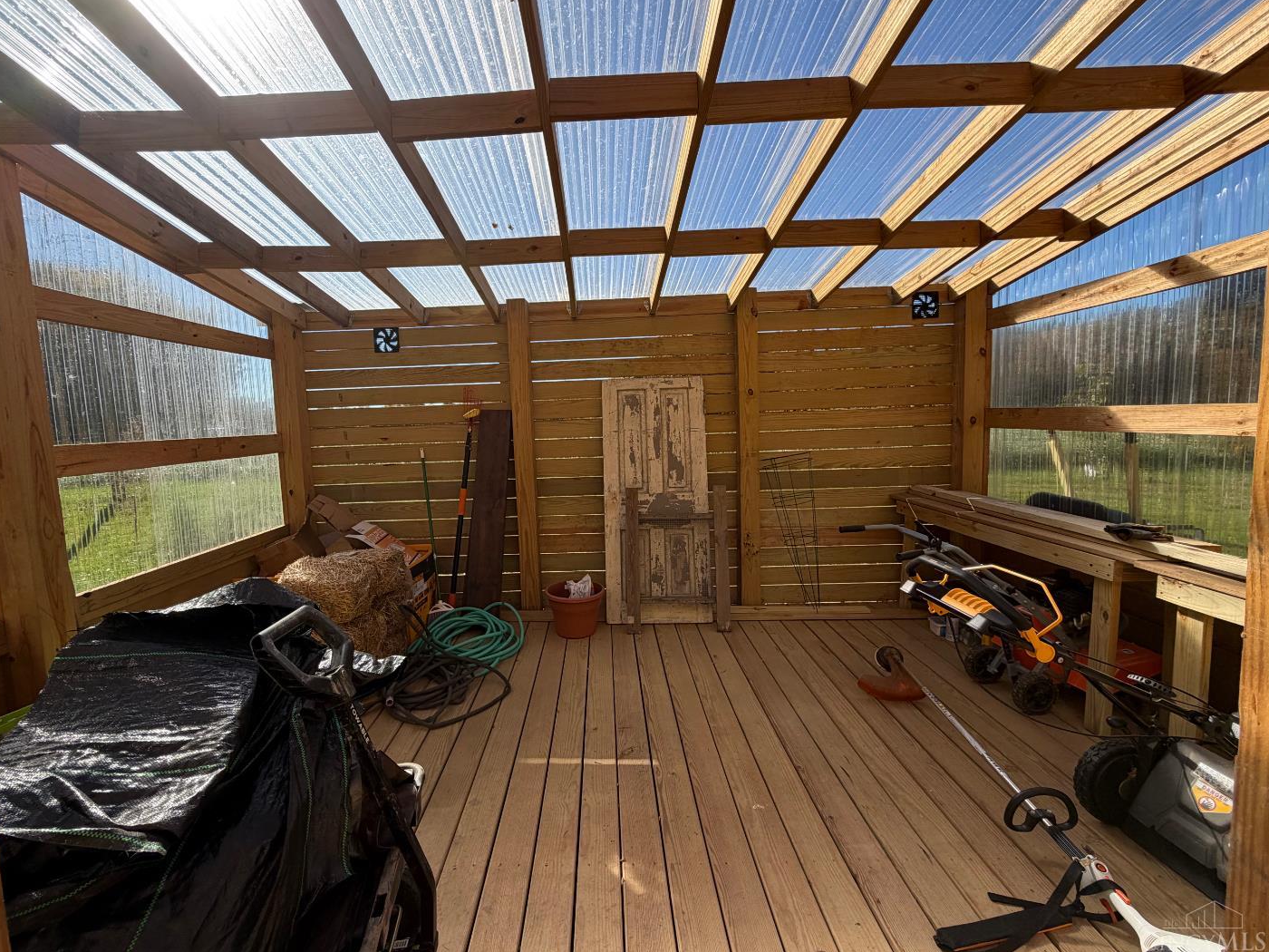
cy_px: 463
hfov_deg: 98.1
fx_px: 550
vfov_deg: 81.7
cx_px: 599
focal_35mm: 15
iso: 40
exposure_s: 1/770
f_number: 2.2
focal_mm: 2.22
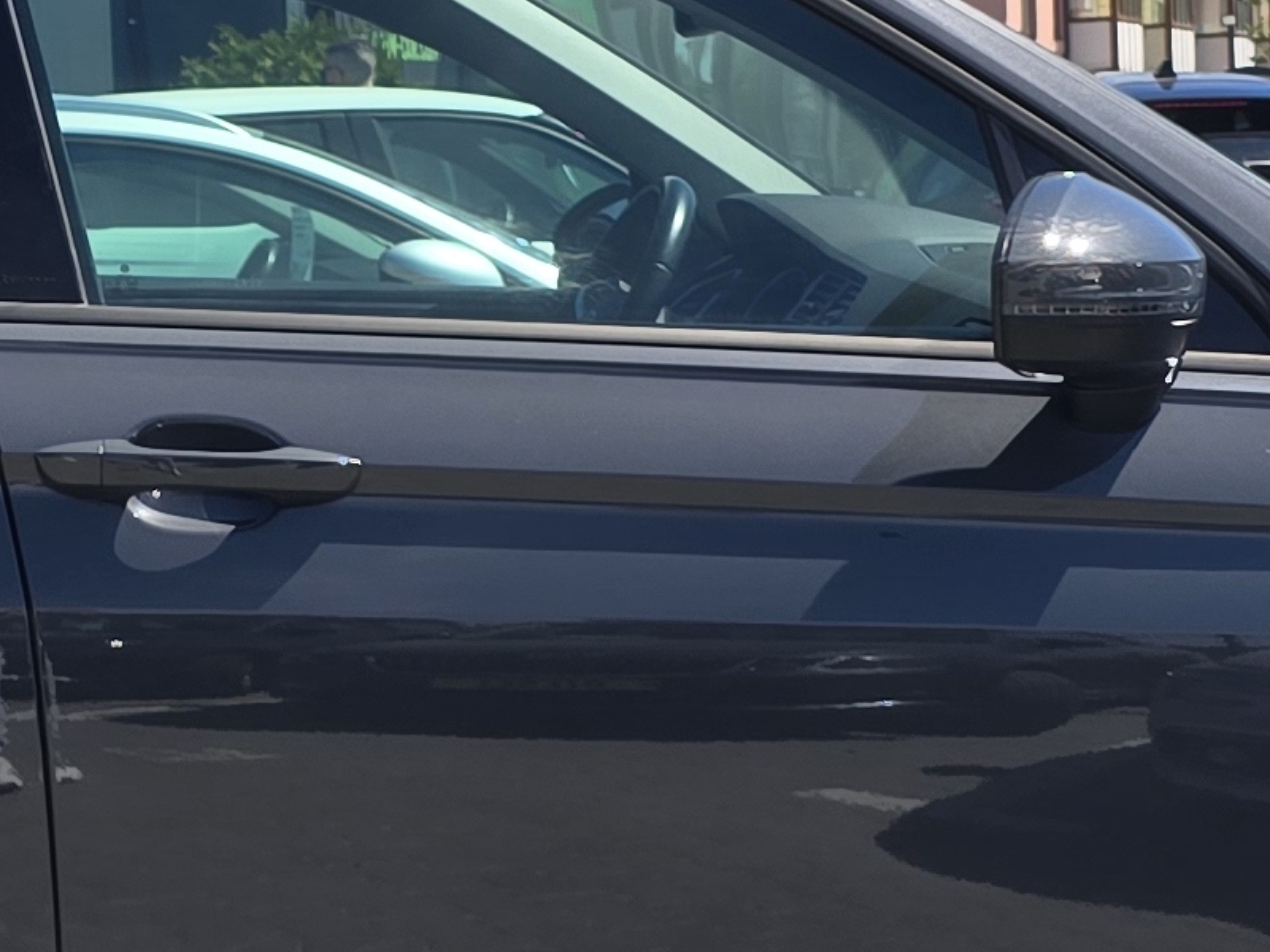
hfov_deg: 16.9
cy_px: 405
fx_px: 4219
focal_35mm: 115
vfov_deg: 12.9
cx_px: 132
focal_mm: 6.3
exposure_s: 1/717
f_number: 1.7
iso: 12
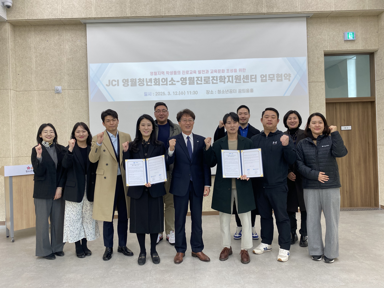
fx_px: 288
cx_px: 192
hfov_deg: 67.3
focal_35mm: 26
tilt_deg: -0.5
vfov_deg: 53.1
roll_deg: +2.4
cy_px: 144
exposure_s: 1/120
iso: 100
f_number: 1.8
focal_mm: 4.25
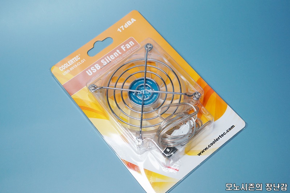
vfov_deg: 29.8
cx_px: 145
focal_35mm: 45
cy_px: 96
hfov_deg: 43.6
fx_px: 362
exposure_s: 1/200
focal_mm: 30
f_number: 7.1
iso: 400
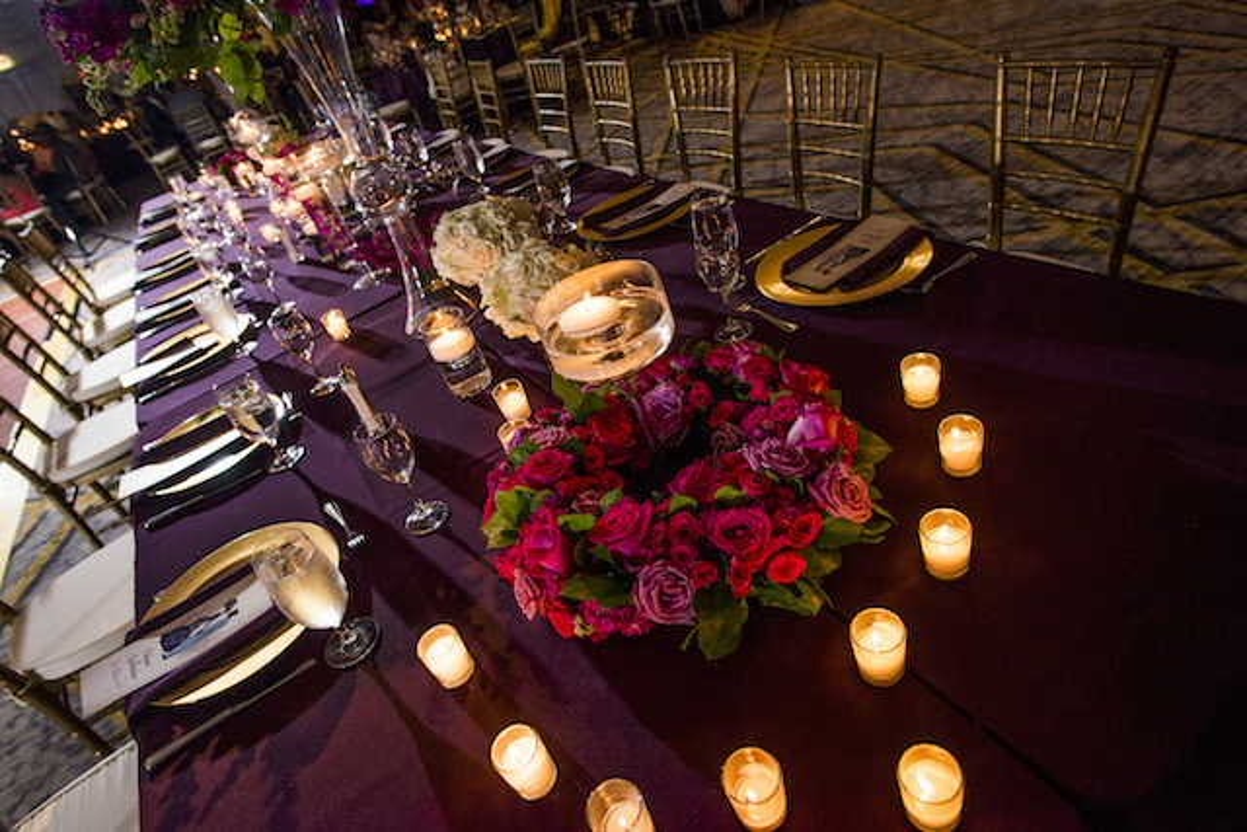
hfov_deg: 84.0
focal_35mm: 20
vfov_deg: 62.0
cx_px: 624
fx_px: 693
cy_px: 416
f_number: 4
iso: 1250
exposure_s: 1/200
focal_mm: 20
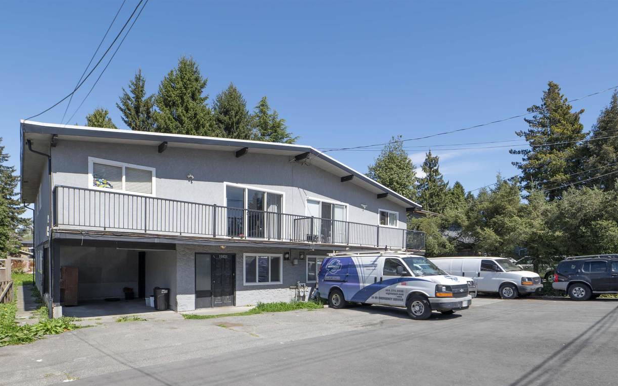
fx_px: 253
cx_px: 316
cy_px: 216
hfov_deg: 101.5
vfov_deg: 74.5
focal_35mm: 15
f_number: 7.1
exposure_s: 1/400
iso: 100
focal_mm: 14
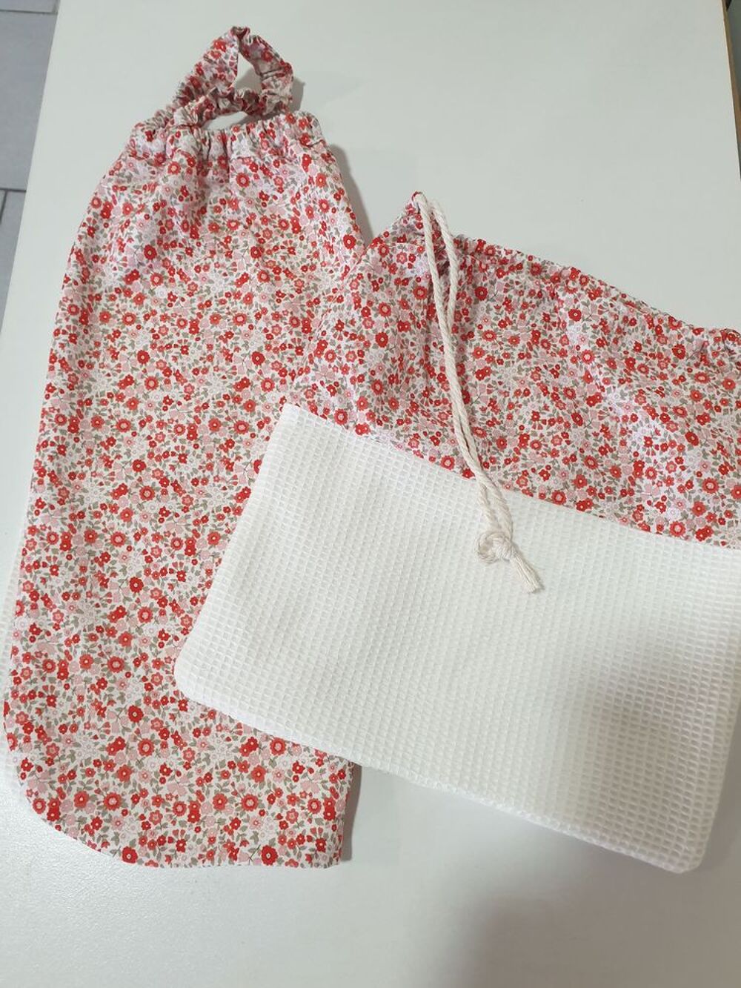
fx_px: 742
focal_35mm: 26
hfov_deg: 53.1
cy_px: 494
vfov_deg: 67.3
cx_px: 370
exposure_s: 1/50
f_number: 2.4
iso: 400
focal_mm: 4.3
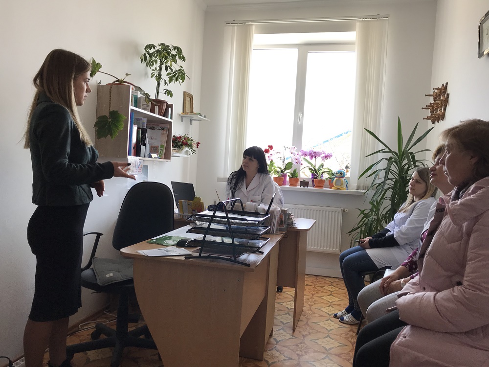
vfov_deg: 49.7
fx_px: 396
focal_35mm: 28
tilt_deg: -2.4
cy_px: 184
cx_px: 244
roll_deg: -2.2
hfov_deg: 63.4
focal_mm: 3.99
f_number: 1.8
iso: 32
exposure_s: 1/100
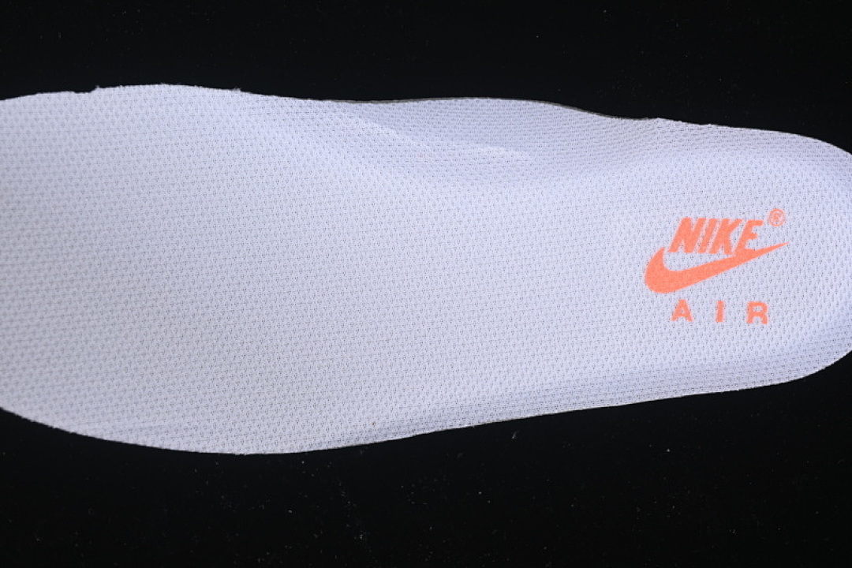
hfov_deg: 27.0
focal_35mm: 75
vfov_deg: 18.2
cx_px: 426
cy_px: 284
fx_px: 1775
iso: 160
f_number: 7.1
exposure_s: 1/60
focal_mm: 50
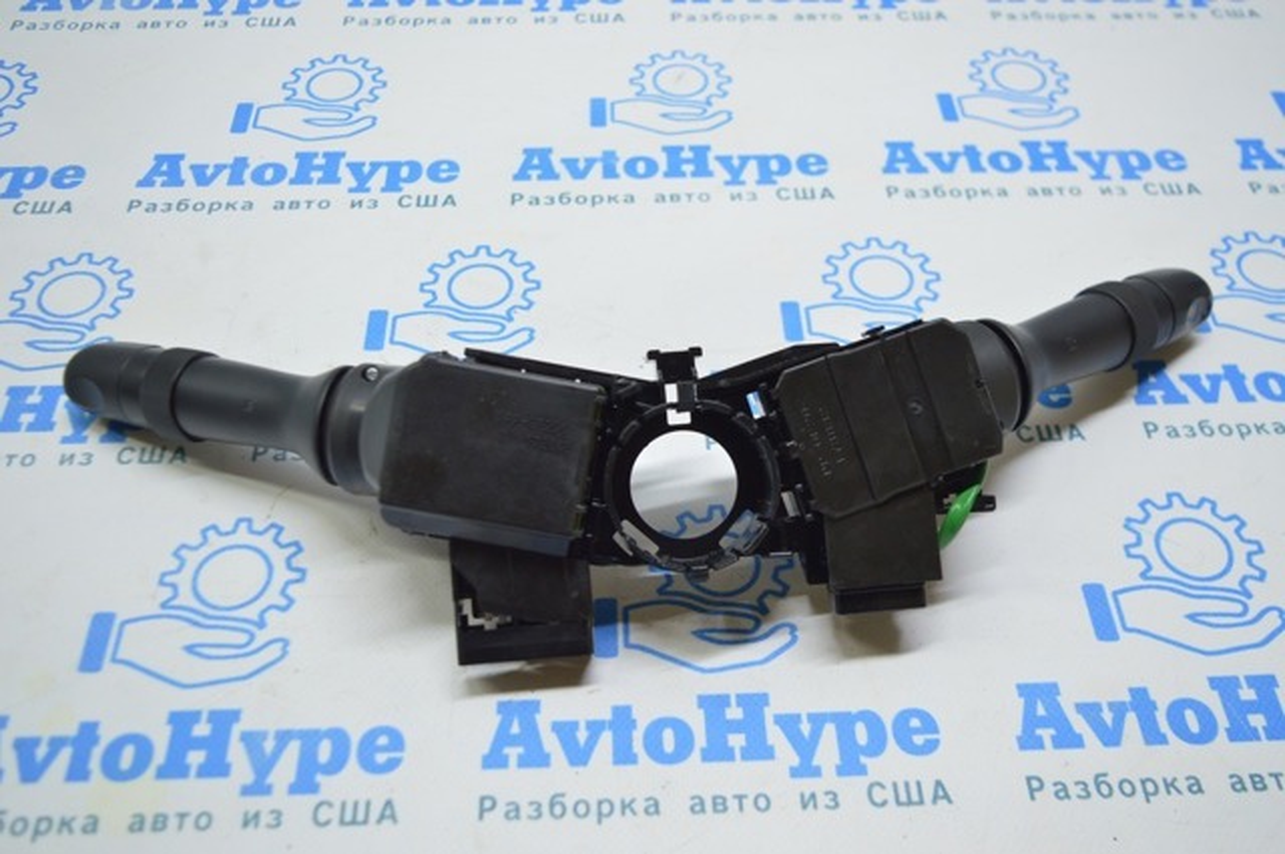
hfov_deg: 53.2
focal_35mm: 36
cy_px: 427
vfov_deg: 36.8
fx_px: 1283
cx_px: 642
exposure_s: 1/50
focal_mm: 24
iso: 400
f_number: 4
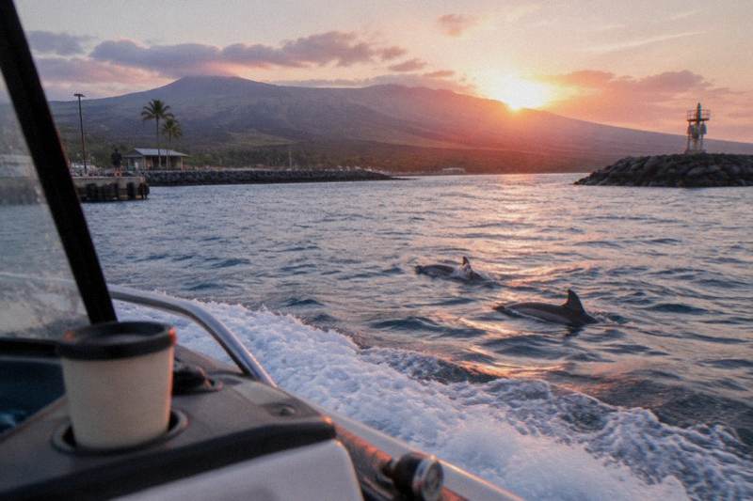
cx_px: 376
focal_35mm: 35
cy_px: 250
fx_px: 732
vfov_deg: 37.8
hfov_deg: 54.4
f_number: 4
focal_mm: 35
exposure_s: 1/1600
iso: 320
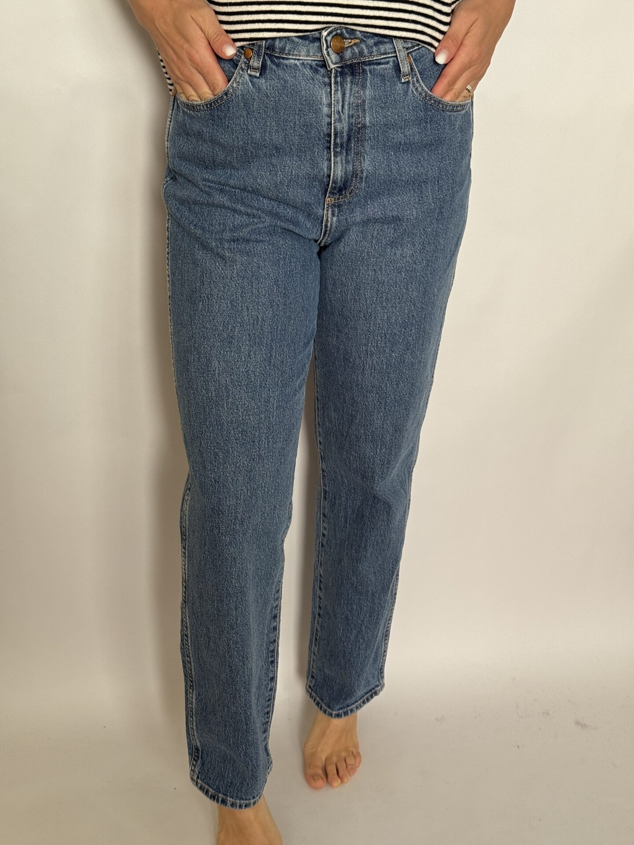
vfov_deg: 39.7
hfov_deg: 30.3
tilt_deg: -23.3
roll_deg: -1.3
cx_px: 317
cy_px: 422
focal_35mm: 48
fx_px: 1172
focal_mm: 6.76
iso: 100
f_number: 1.78
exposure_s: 1/118
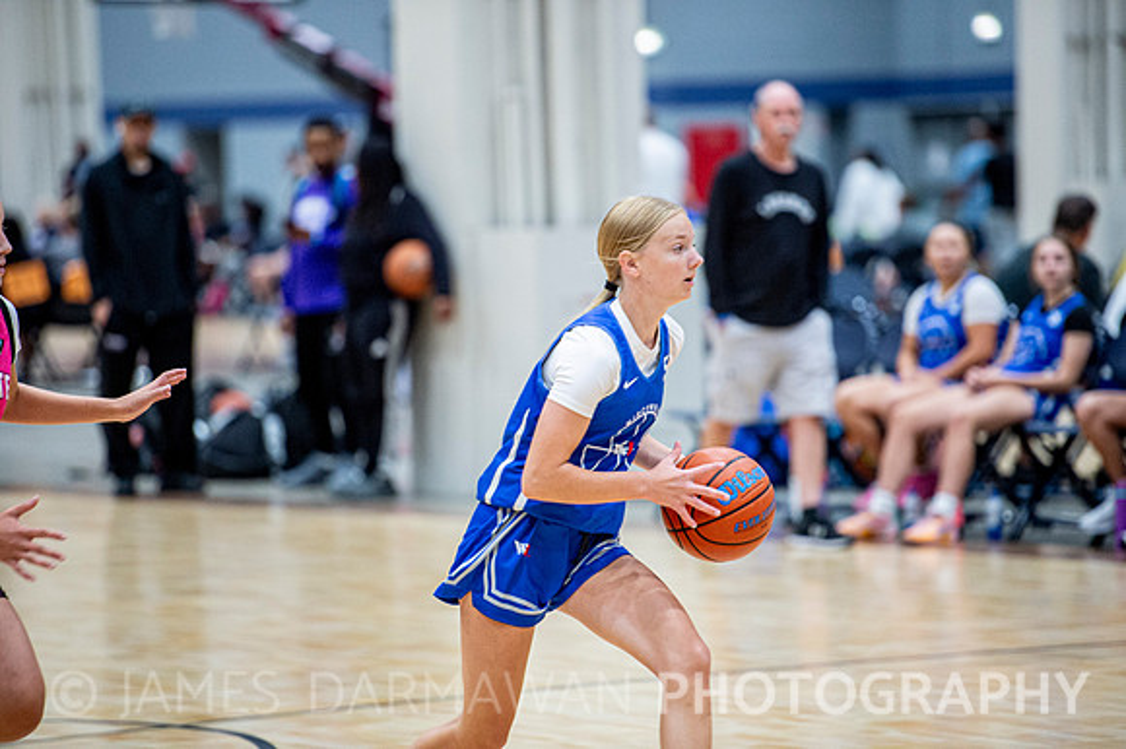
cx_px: 563
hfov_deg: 10.3
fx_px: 6252
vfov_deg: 6.9
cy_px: 374
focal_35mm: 200
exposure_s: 1/400
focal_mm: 200
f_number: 2.8
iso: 2000
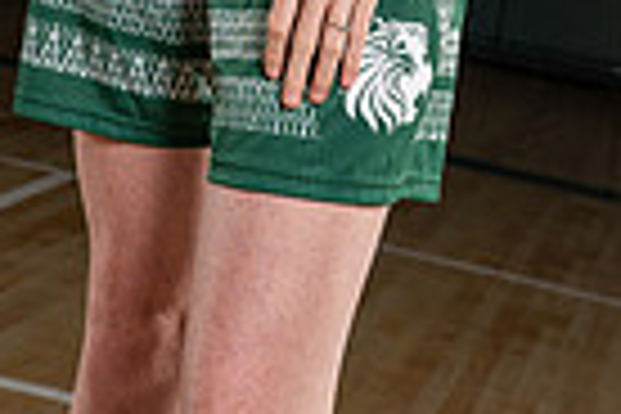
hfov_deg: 15.0
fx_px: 2363
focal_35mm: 137
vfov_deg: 9.0
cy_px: -576
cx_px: 302
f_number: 7.1
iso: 320
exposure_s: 1/250
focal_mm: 42
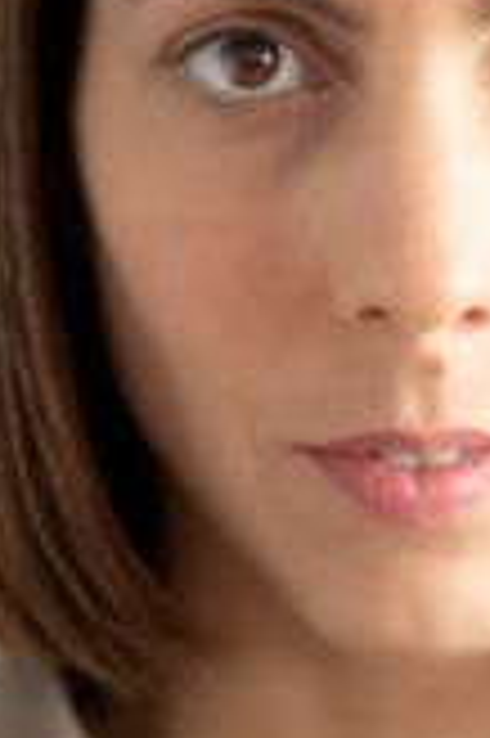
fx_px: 4214
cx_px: 405
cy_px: 808
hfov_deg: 6.6
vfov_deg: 9.9
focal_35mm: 206
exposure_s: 1/200
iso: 1000
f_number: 1.4
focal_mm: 50
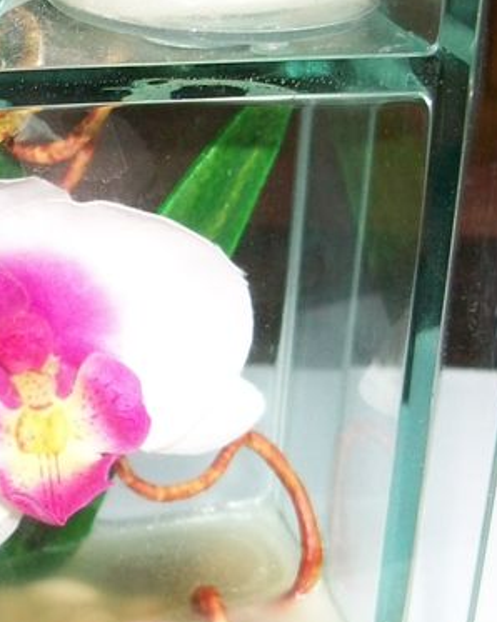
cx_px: 47
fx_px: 1638
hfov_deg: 17.0
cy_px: 285
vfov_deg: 21.5
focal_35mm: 89
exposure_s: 1/60
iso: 120
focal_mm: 5.7
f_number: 2.8
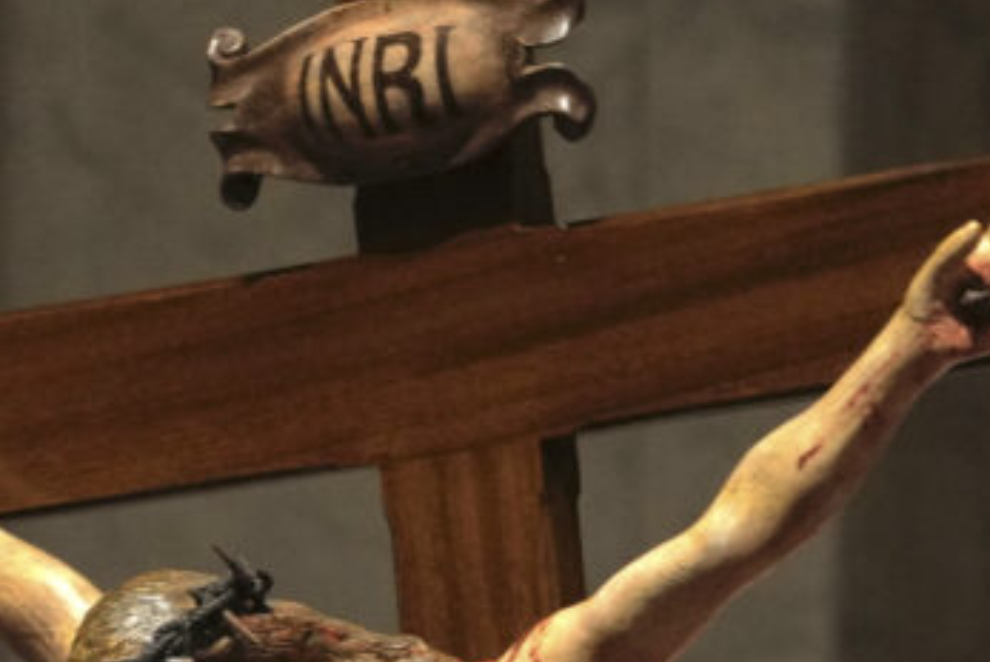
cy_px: 1384
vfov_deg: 0.6
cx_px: 913
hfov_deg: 0.9
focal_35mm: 2291
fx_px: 63053
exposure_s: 1/100
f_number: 6.3
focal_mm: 518
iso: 2500
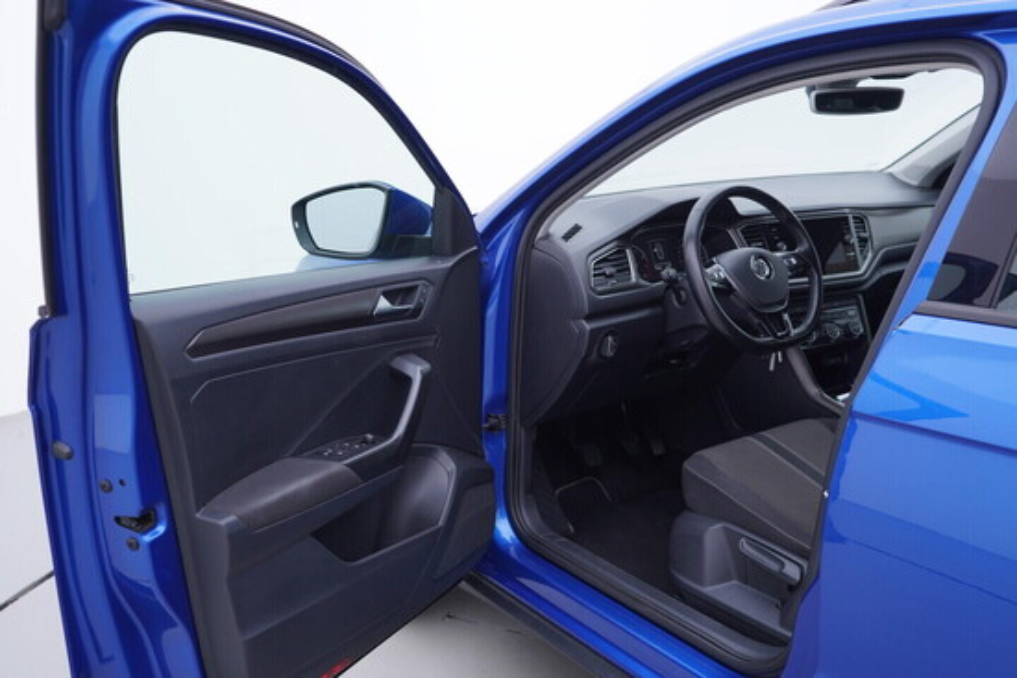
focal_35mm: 36
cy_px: 339
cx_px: 508
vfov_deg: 36.9
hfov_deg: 53.1
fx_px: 1017
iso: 125
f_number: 3.2
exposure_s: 1/50
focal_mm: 24
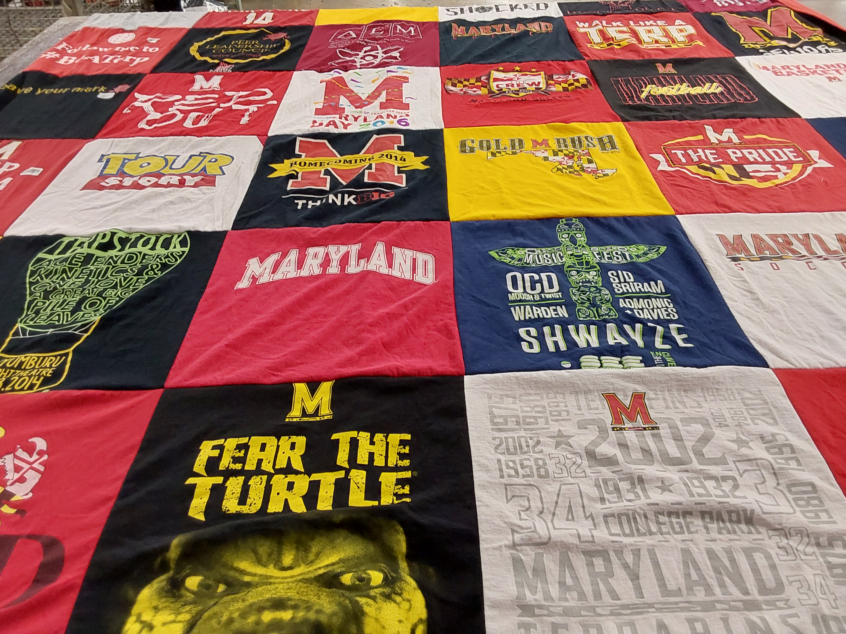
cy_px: 317
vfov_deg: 49.7
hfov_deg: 63.4
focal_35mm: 28
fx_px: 684
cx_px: 423
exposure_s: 1/60
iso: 125
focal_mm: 2.91
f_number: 1.9
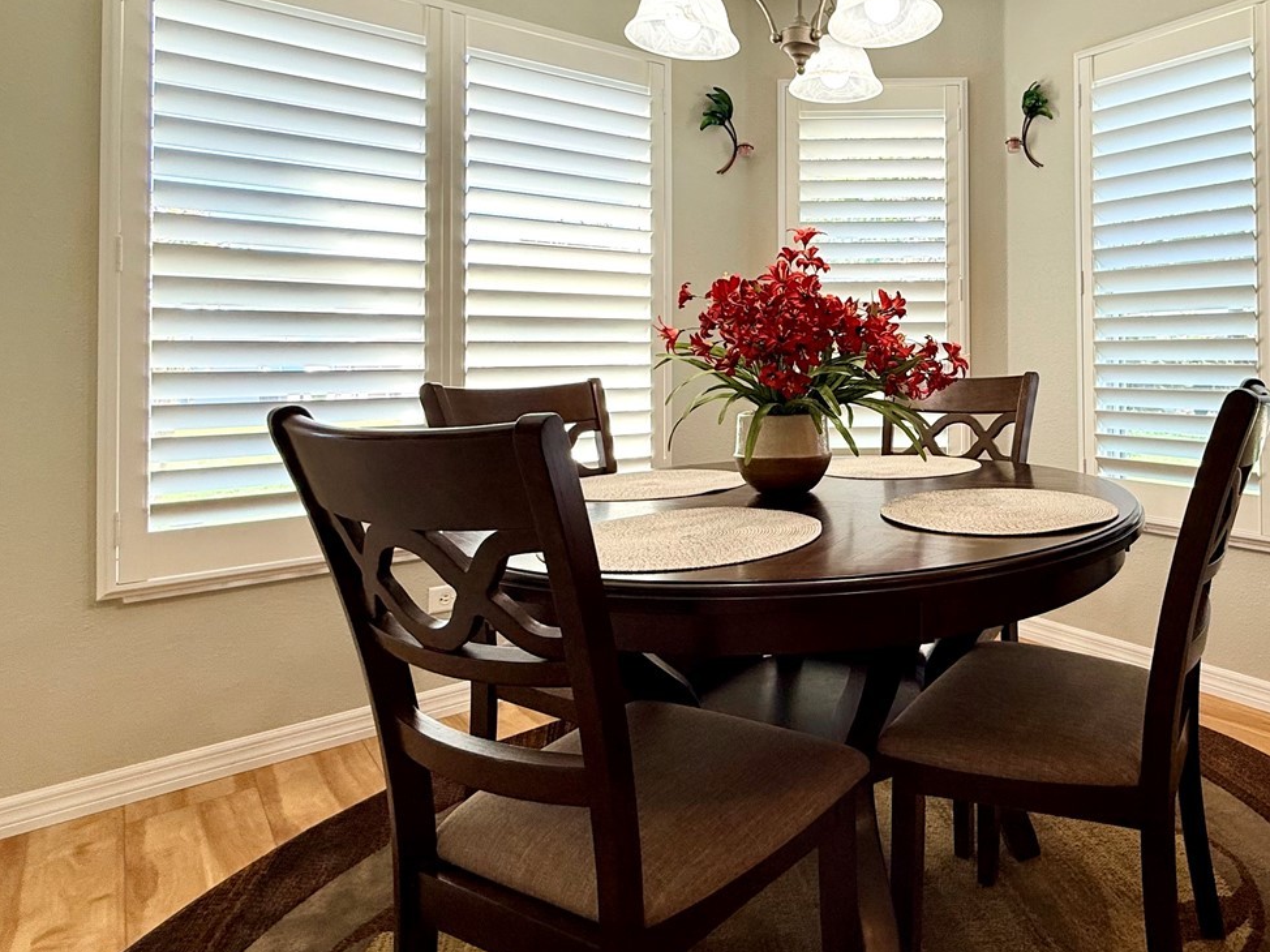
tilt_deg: +0.2
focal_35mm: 23
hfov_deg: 69.0
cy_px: 344
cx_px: 957
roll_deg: +0.3
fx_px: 844
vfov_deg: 58.0
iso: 80
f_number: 2.2
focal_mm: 2.22
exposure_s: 1/120
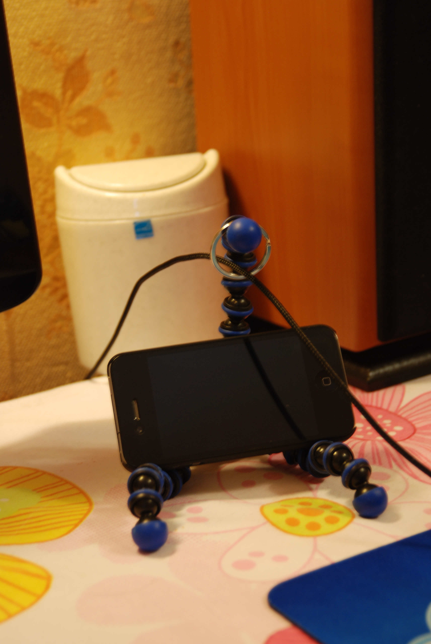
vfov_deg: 27.0
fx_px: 1343
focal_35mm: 75
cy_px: 322
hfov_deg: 18.2
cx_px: 216
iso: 200
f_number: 4.5
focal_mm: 50
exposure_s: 1/10
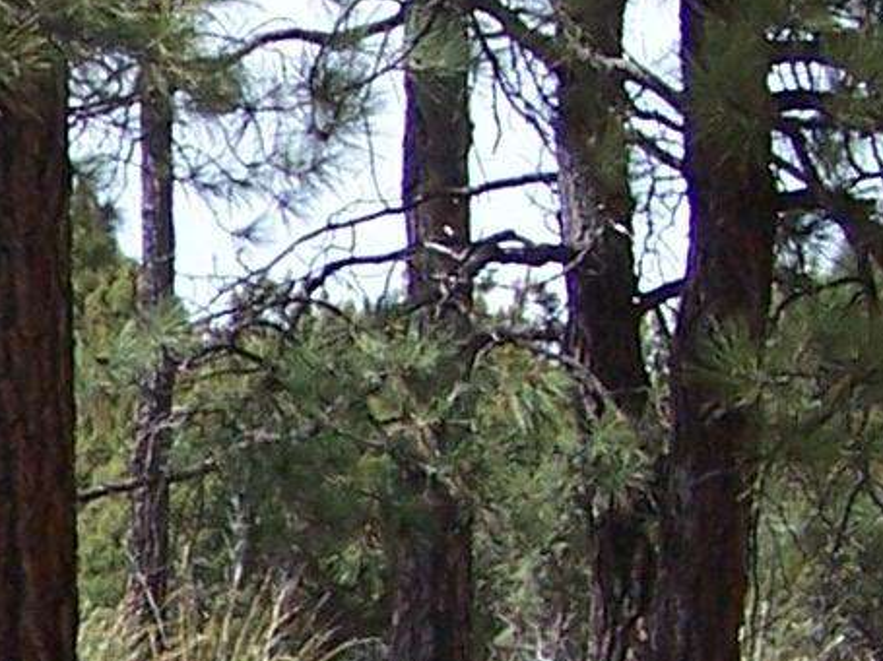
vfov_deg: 6.9
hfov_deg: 8.8
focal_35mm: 215
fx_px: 5483
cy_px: 640
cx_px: -736
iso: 80
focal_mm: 6.3
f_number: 2.8
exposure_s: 1/1000
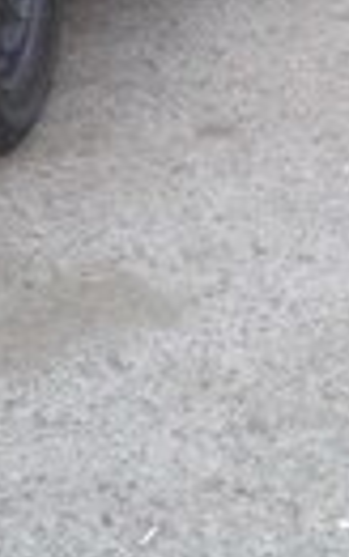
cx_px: 157
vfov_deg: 14.2
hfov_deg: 9.3
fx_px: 2143
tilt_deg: -17.2
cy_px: -183
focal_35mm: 141
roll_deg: -4.7
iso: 250
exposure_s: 1/20
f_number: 2.4
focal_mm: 4.28
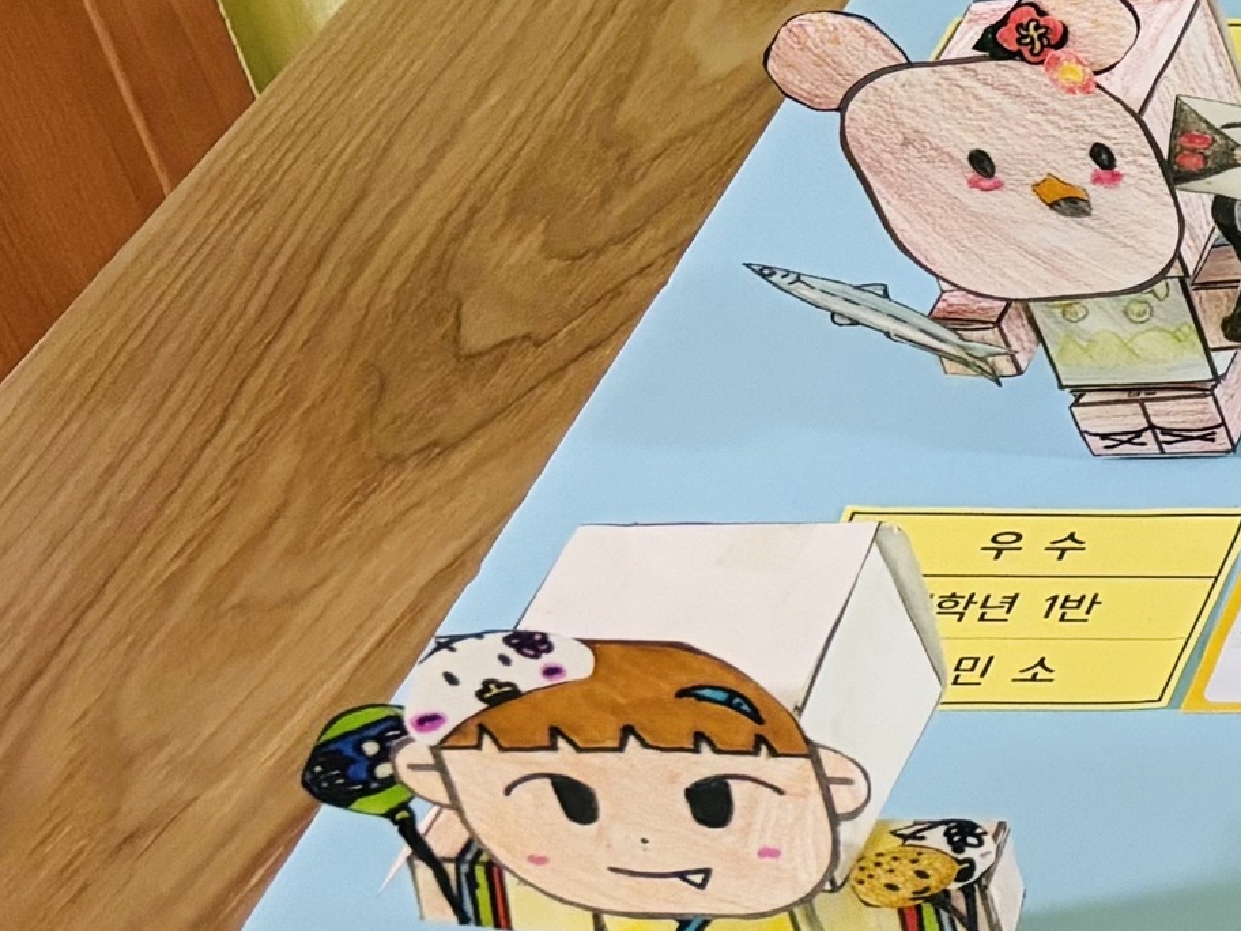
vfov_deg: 12.9
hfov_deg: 13.8
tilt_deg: -35.5
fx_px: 4087
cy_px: 105
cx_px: 2702
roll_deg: +0.2
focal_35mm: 114
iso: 320
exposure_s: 1/60
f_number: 1.6
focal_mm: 5.96
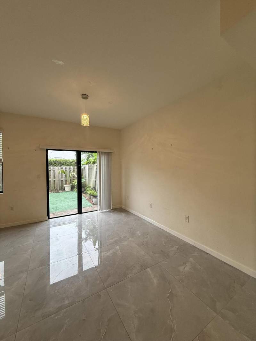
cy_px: 170
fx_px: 138
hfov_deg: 85.7
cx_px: 128
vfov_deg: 102.1
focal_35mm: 14
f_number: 2.2
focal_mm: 2.22
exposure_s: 1/120
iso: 200
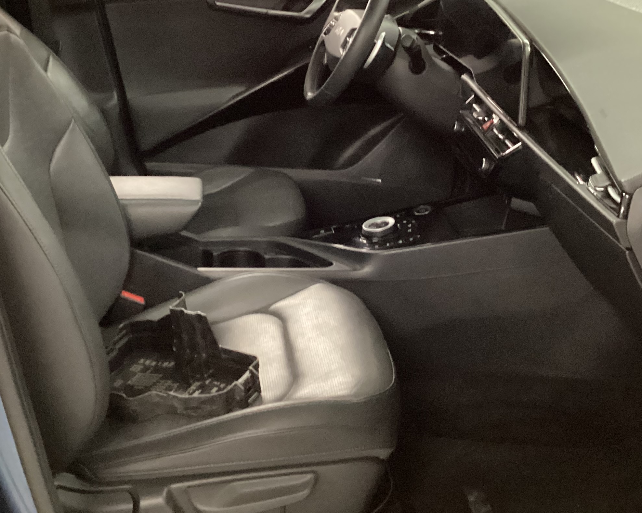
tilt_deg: -22.0
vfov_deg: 30.2
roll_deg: +0.4
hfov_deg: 37.3
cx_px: 322
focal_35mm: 50
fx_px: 950
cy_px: 226
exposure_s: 1/20
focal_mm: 3.3
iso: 800
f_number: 2.4
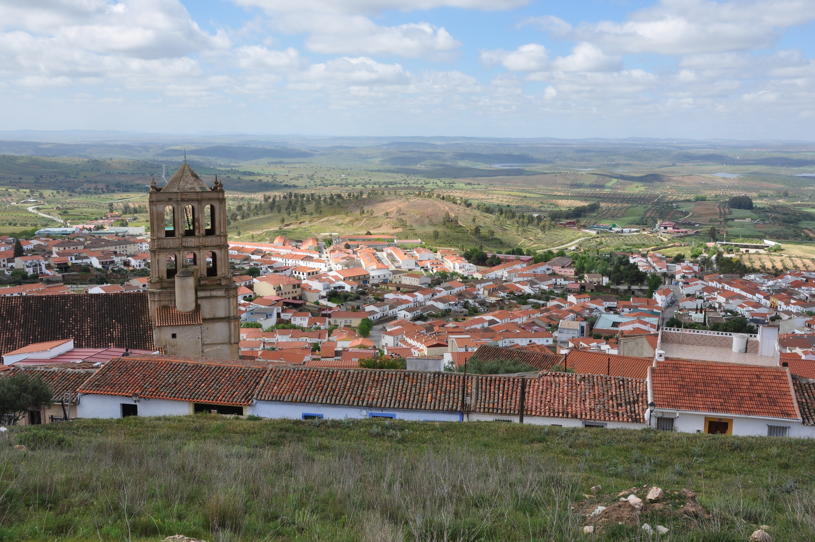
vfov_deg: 36.8
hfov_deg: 53.2
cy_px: 271
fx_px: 814
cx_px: 408
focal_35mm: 36
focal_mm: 24
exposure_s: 1/200
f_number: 11
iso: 200
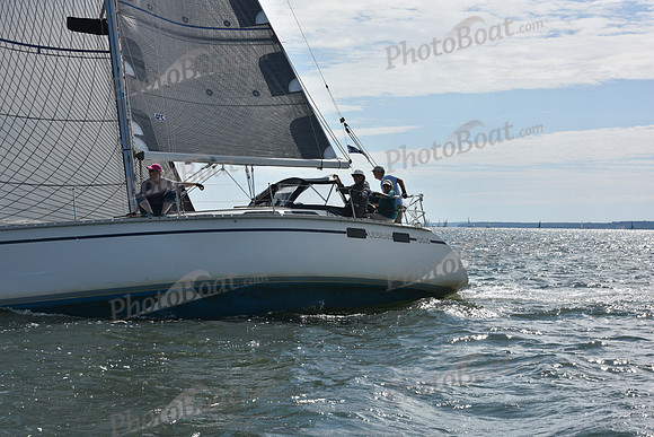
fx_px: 1272
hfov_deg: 28.8
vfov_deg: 19.5
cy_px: 218
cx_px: 327
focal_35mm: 70
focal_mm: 70
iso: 320
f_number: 11
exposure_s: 1/1000
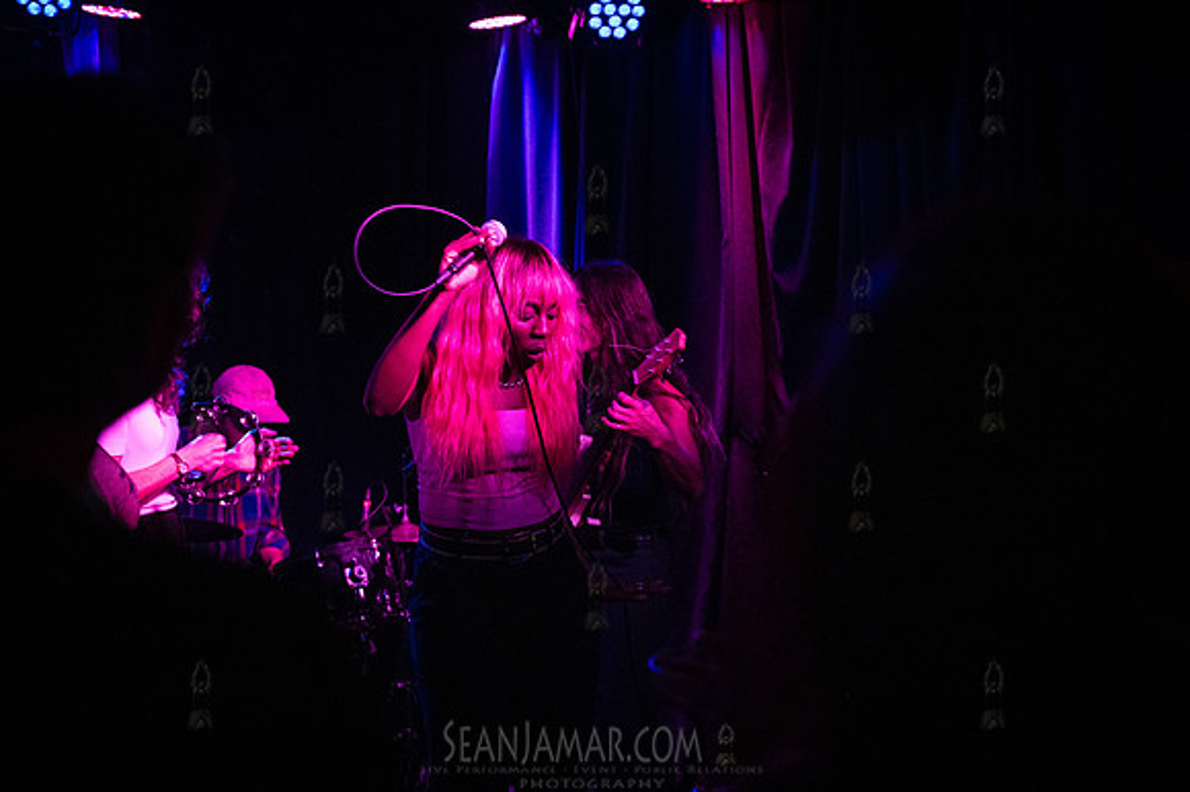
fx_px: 1652
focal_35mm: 50
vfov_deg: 27.0
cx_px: 595
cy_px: 396
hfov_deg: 39.6
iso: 12800
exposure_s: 1/320
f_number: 3.5
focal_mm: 50
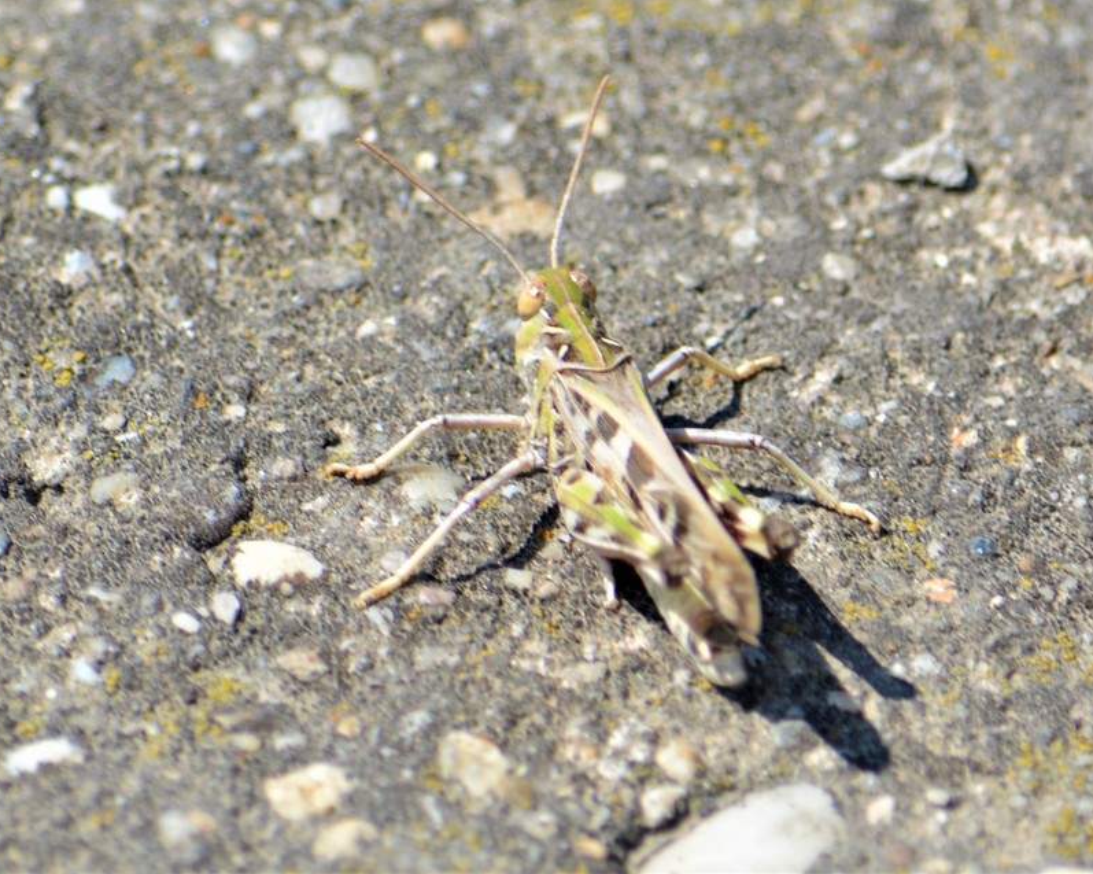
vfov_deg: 3.0
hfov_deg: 3.8
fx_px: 16459
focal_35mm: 509
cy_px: 436
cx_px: 597
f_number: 8
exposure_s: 1/200
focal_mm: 300
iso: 100
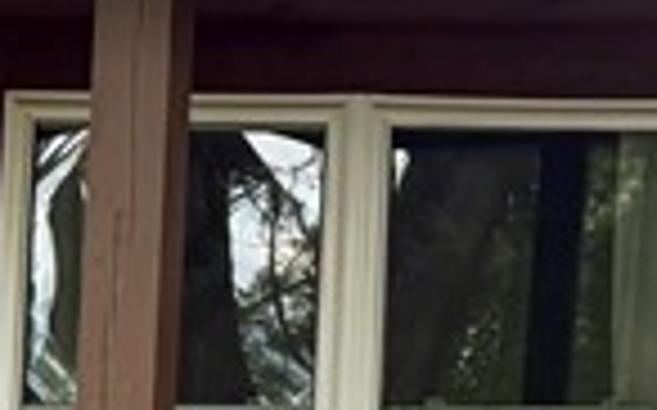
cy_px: 113
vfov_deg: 7.3
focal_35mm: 179
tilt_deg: +5.8
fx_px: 3203
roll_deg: -0.2
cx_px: 1278
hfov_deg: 10.8
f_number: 1.78
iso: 125
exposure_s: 1/243
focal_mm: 6.76
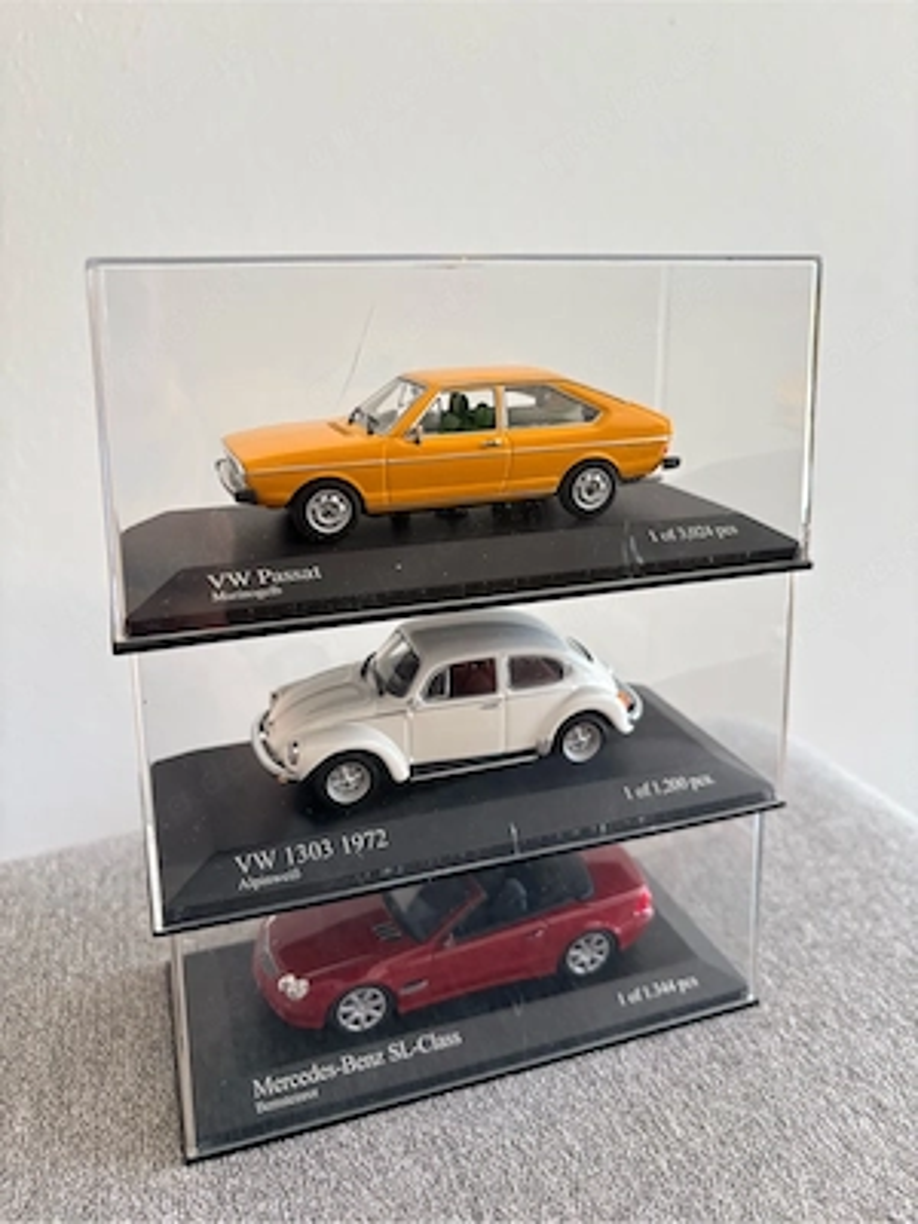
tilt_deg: -18.9
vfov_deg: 67.3
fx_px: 919
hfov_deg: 53.1
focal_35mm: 26
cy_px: 612
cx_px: 459
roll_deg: -1.0
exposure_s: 1/106
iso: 125
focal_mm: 5.96
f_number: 1.6
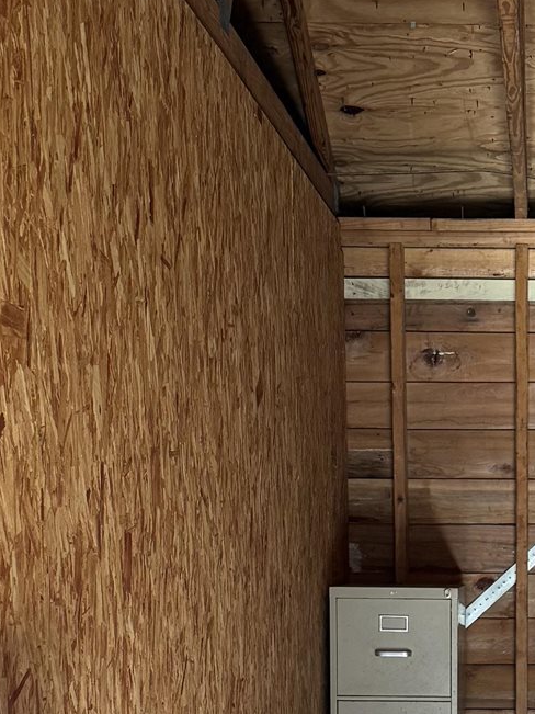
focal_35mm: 85
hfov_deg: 16.9
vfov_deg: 21.9
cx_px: 573
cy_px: 760
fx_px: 1752
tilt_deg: -8.0
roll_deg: -2.4
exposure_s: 1/173
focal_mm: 6.76
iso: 200
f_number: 1.78
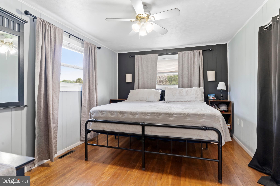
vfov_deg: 67.4
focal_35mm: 18
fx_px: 140
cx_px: 140
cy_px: 93
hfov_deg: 90.0
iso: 500
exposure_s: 1/5
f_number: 8
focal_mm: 18
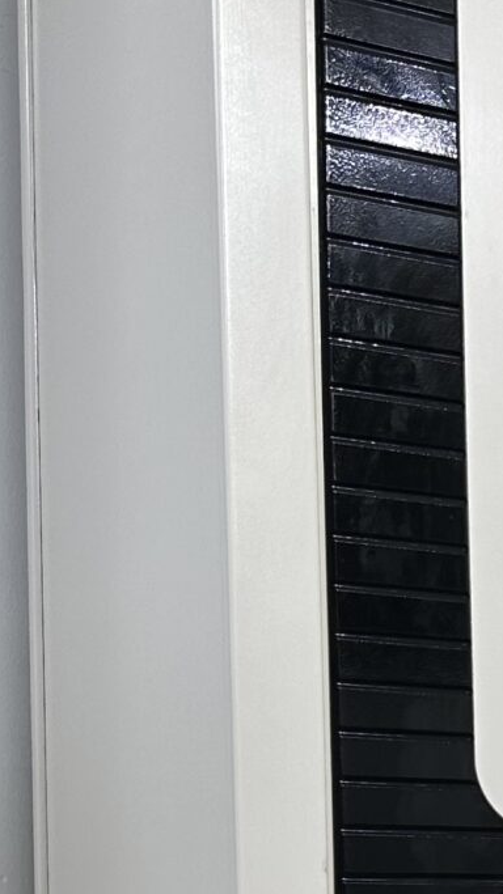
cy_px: 1010
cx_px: 1172
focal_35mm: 98
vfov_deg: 20.6
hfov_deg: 10.7
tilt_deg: -1.2
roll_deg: -0.1
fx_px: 2325
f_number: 1.78
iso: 64
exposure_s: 1/181
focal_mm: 6.86
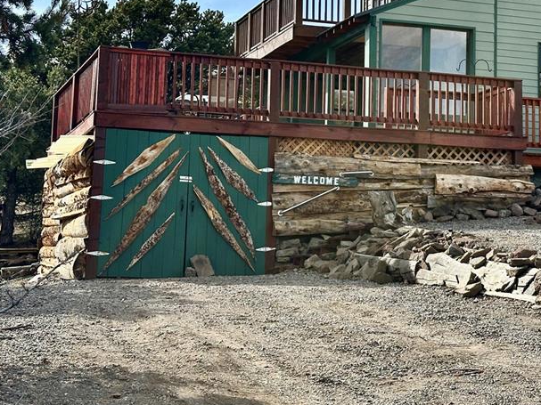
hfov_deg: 23.8
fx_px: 1266
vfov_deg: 18.0
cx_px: 422
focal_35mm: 81
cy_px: 80
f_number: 1.78
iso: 64
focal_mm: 6.86
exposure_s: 1/3472
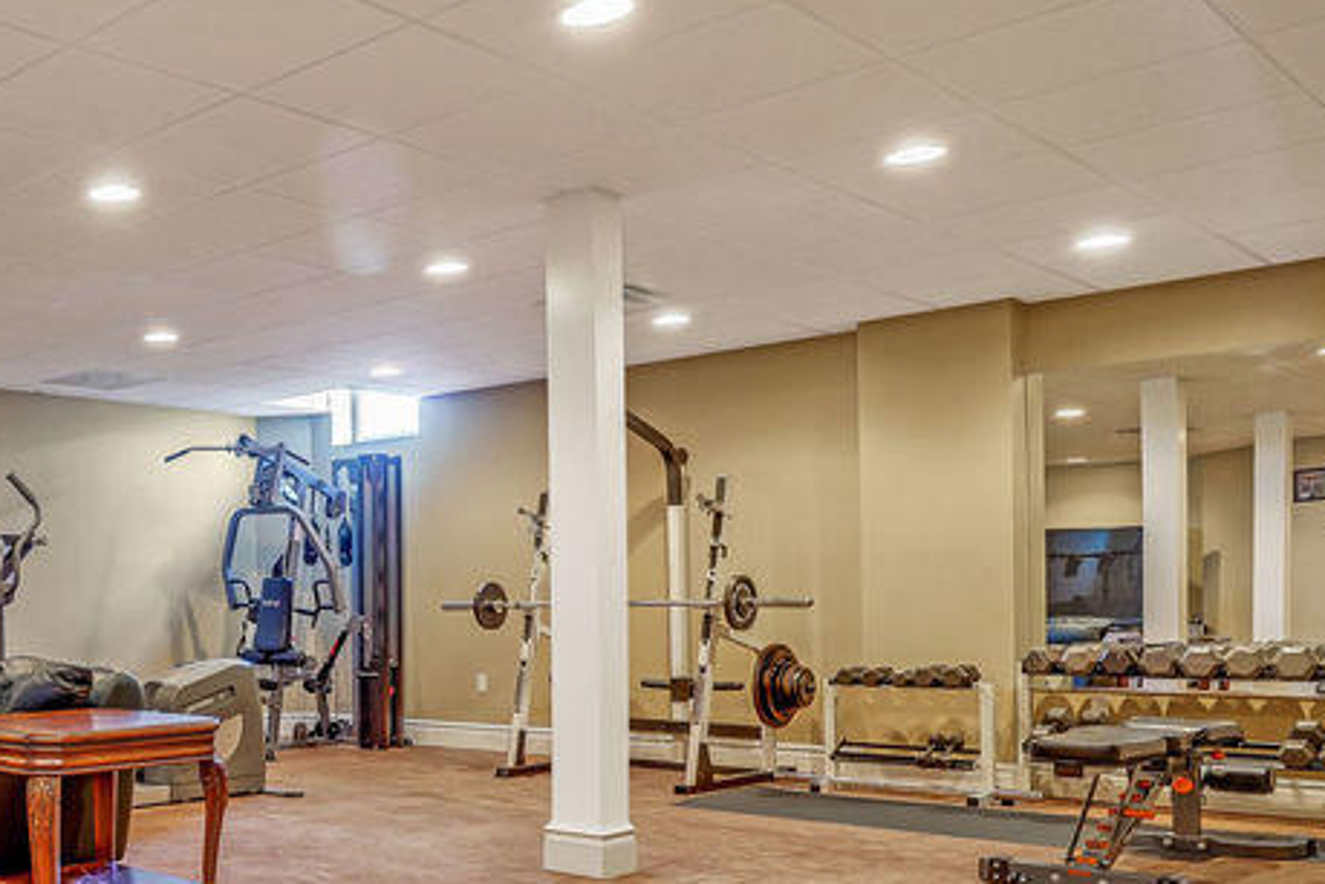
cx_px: 40
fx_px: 1362
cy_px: 605
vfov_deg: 35.5
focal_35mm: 37
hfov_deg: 45.0
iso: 400
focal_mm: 17
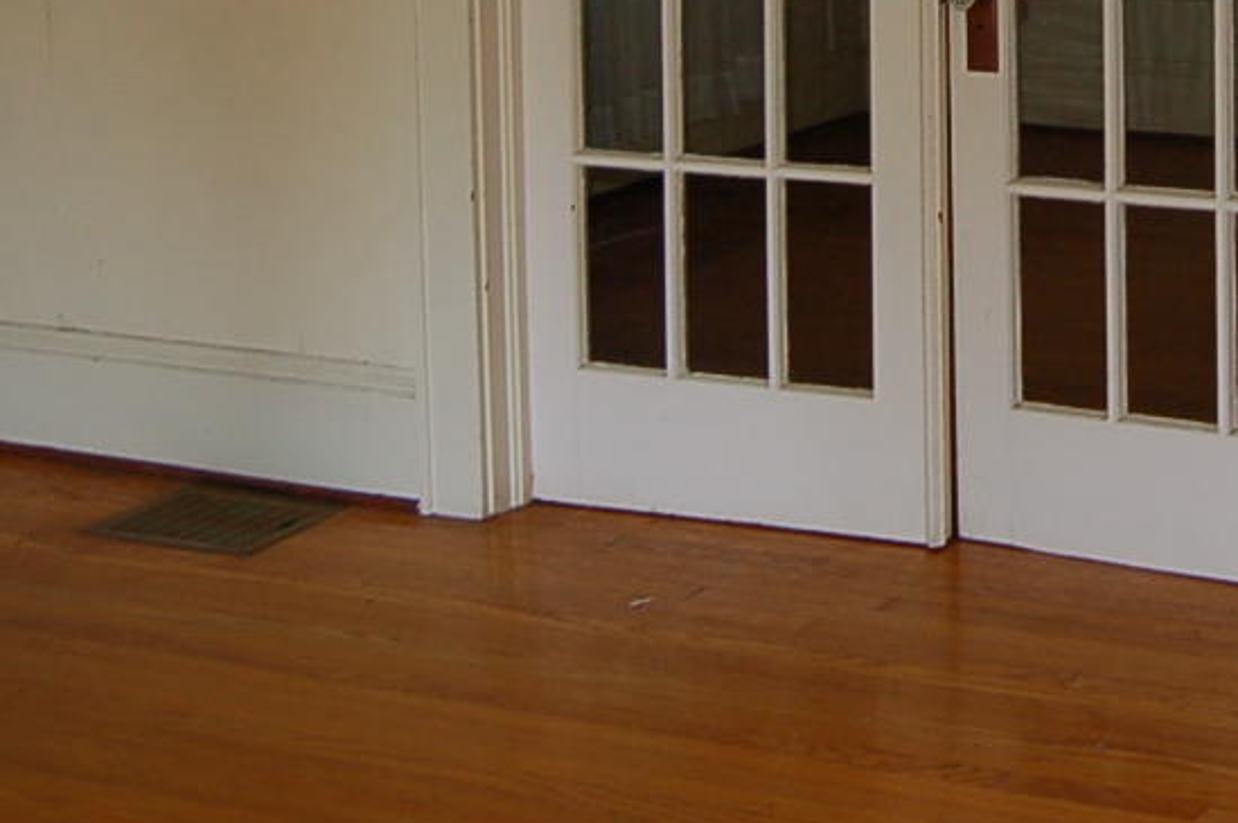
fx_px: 2542
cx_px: 1263
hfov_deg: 25.9
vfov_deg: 17.6
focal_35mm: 74
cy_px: -147
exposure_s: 1/60
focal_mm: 18
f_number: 3.5
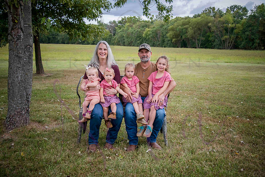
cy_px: 86
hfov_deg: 57.2
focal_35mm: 33
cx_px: 132
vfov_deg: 40.0
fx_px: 243
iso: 400
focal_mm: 32
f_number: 4
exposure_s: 1/640
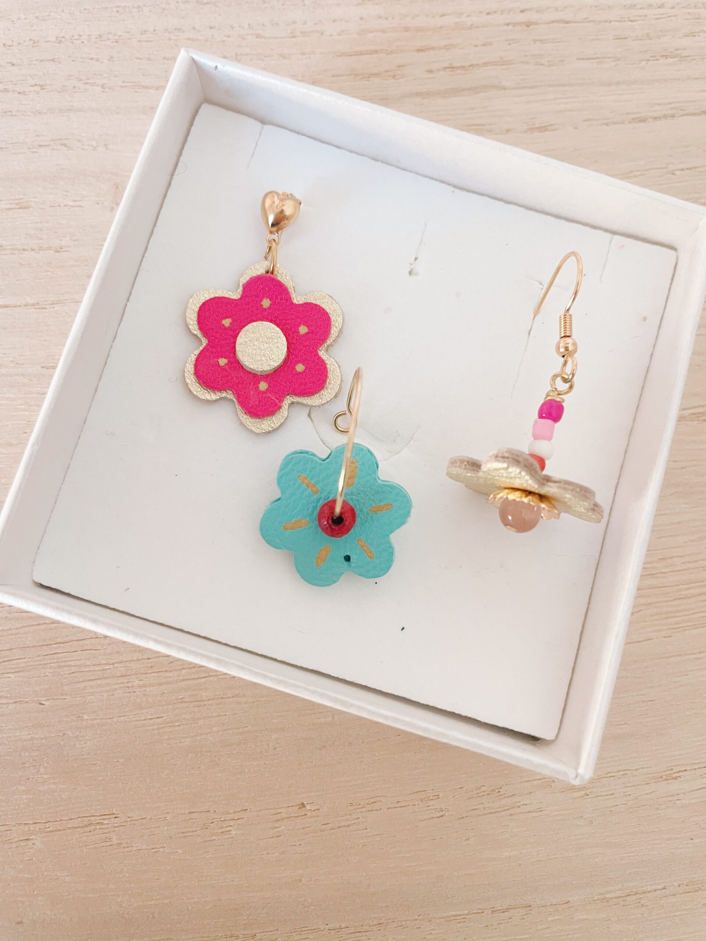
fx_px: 707
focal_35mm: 26
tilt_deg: -79.7
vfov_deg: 67.3
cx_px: 353
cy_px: 470
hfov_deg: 53.1
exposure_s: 1/60
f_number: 1.6
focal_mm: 4.2
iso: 250
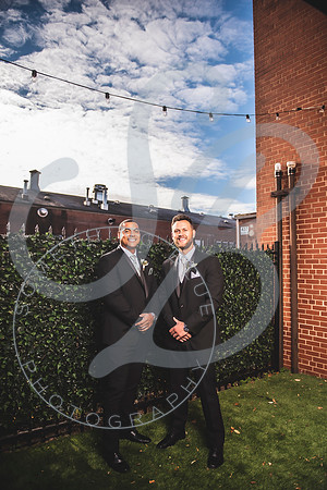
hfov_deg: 53.1
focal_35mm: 24
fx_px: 327
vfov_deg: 73.7
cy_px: 245
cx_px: 164
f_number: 2.8
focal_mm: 24
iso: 100
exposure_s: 1/1250
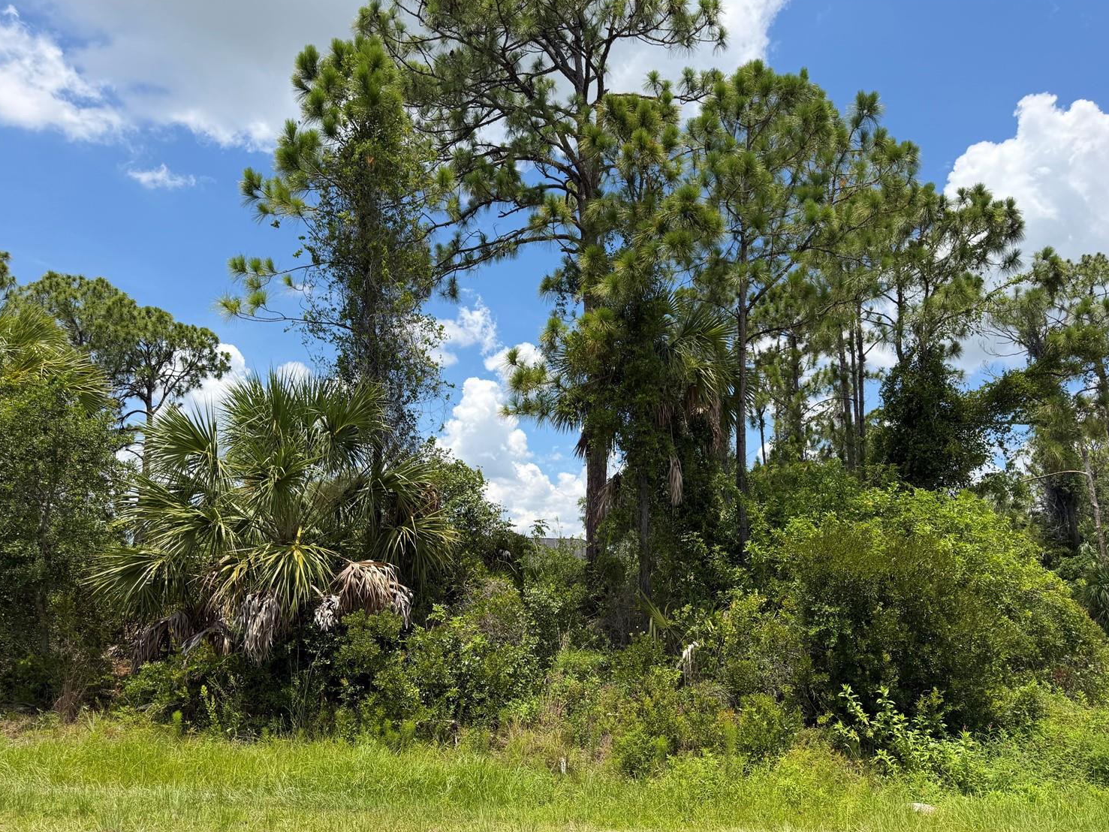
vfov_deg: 53.0
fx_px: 833
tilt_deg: +10.4
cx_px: 569
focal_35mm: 26
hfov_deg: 67.3
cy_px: 442
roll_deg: -0.9
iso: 100
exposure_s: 1/4167
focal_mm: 6.76
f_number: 1.78
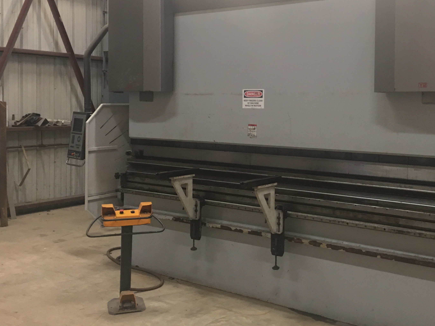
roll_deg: -0.3
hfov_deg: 43.3
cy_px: 128
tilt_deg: -1.1
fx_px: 540
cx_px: 288
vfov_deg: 33.5
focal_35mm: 43
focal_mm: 4.15
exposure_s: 1/10
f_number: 2.2
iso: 80
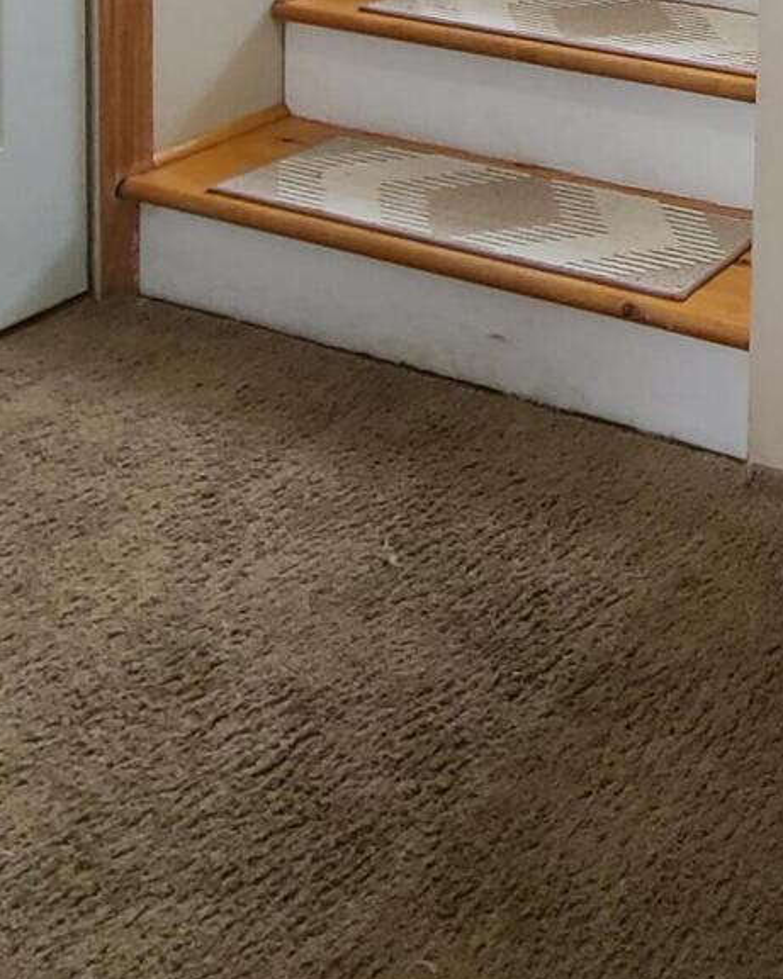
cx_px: 1138
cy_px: -370
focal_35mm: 44
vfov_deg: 30.4
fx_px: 1276
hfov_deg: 26.2
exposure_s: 1/60
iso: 250
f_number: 2.2
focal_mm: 2.2
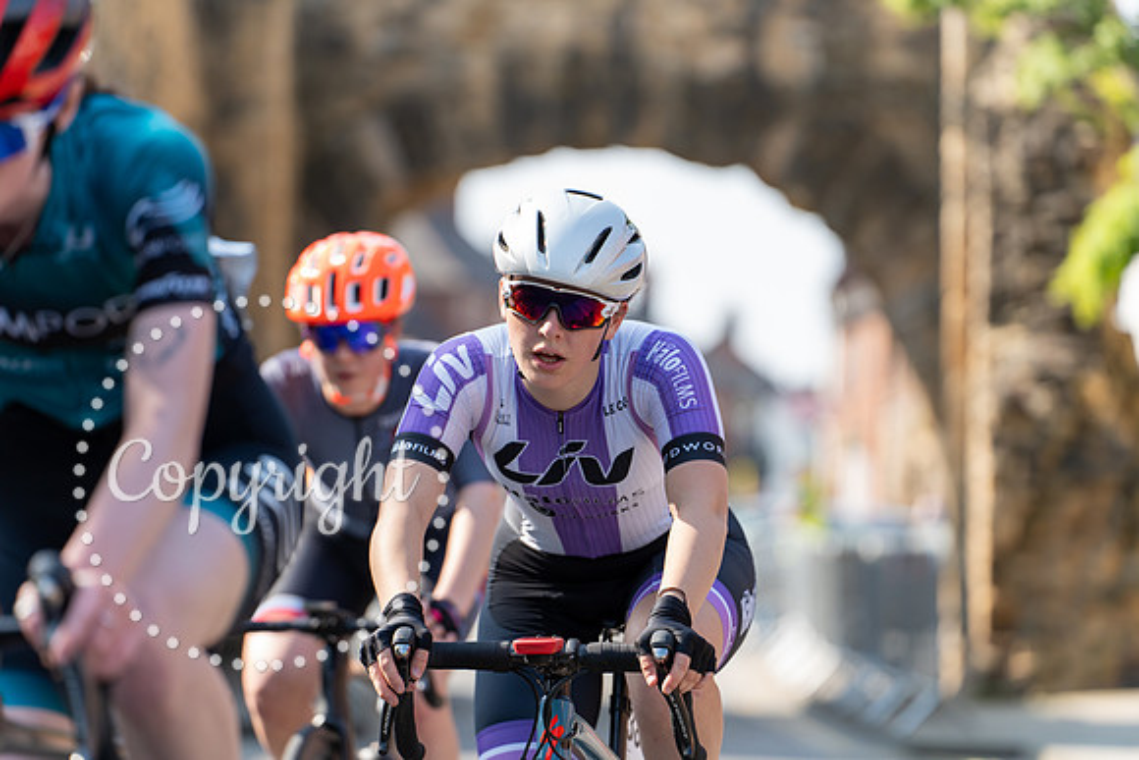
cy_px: 380
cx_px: 570
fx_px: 5696
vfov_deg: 7.6
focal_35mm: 180
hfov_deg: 11.4
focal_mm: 180
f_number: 3.5
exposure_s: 1/640
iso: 200
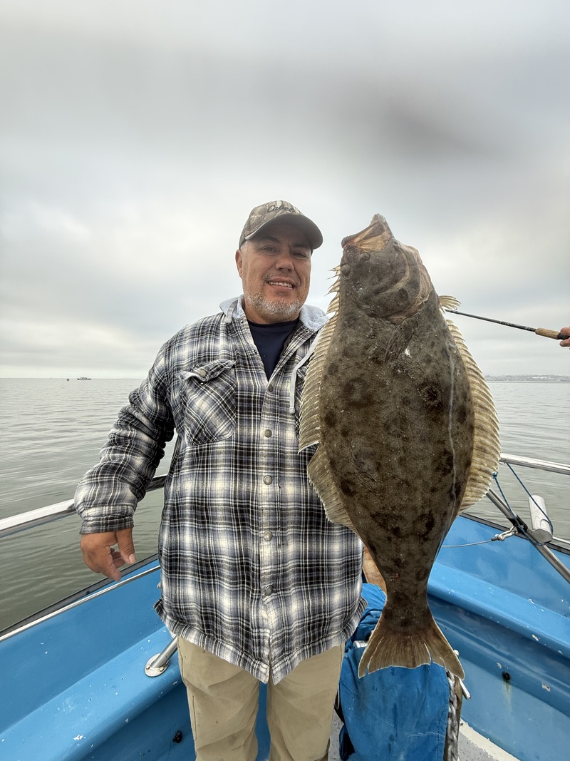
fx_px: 307
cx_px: 285
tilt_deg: +0.0
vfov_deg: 102.1
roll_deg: +0.2
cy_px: 380
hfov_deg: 85.7
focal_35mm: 14
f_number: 2.2
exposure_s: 1/171
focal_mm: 2.22
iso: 64
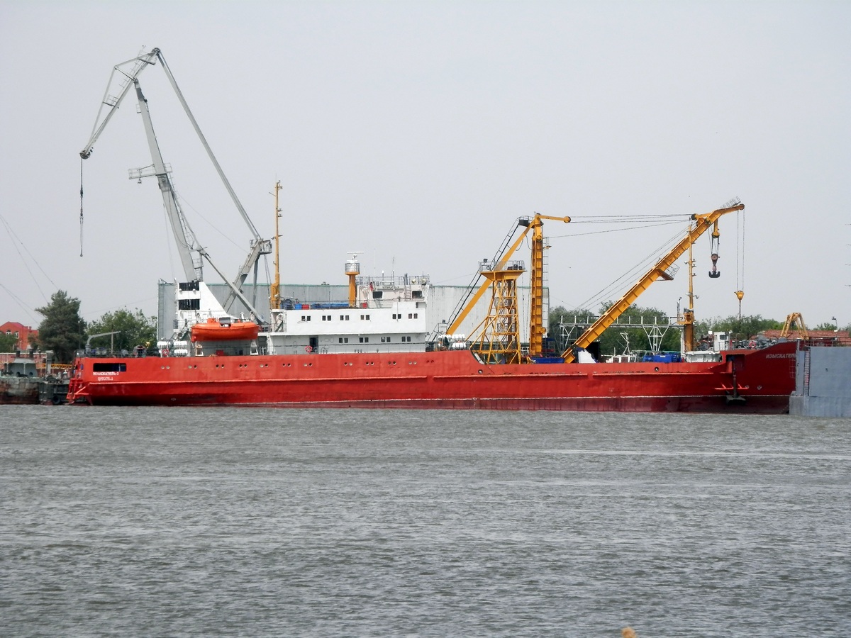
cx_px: 426
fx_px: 7424
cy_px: 319
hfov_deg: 6.6
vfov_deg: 4.9
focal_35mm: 302
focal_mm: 53.9
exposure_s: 1/320
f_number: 6.5
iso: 80
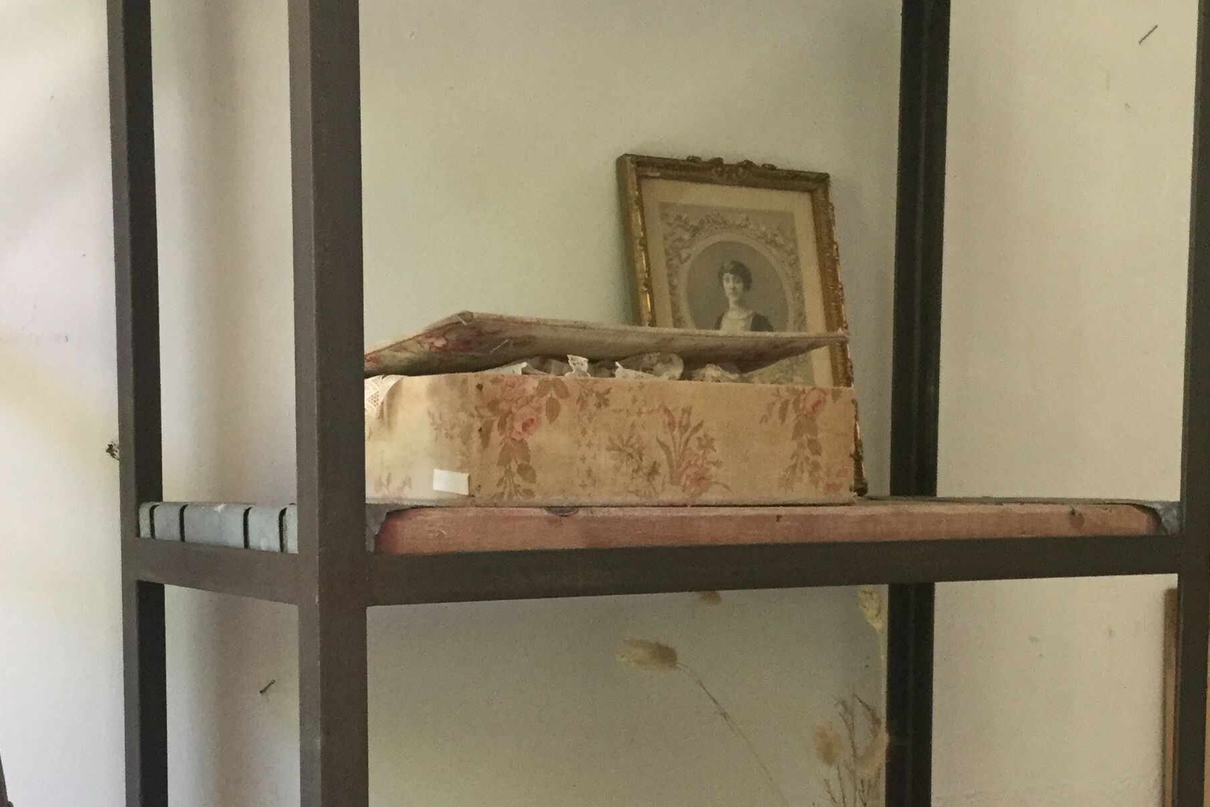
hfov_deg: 34.5
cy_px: 646
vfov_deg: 23.1
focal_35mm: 58
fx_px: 1950
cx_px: 561
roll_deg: -0.7
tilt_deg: -4.8
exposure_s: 1/33
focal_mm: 3.3
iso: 160
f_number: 2.4
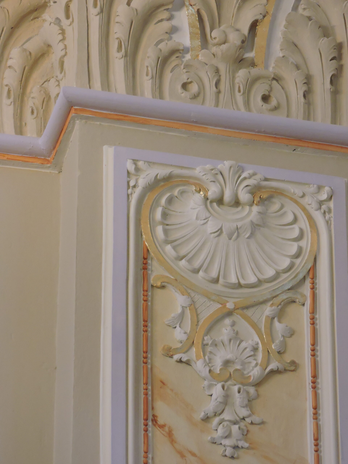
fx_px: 2681
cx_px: 174
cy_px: 232
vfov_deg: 9.9
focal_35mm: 200
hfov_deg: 7.4
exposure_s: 1/30
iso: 800
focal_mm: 35.8
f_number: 5.3
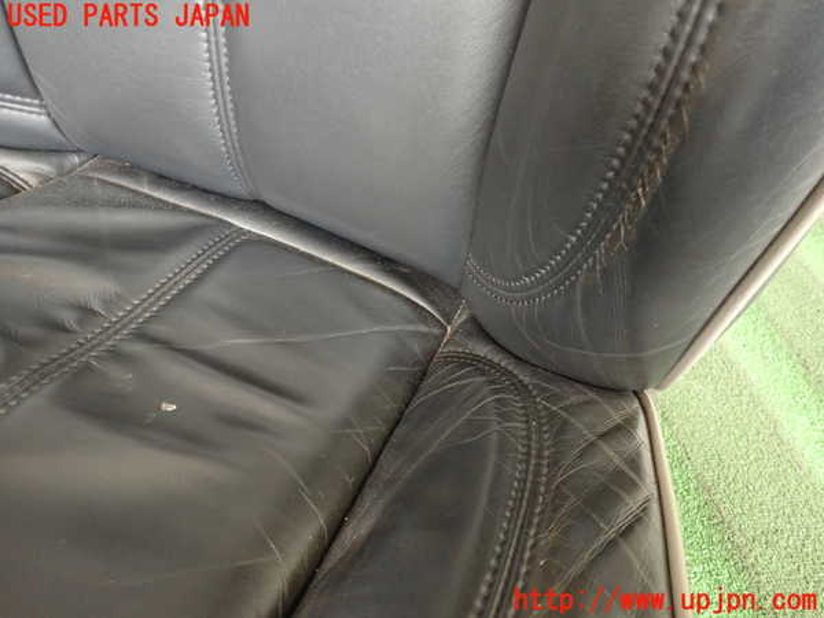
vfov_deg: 54.9
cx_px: 412
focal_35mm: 25
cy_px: 309
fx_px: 595
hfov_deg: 69.4
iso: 320
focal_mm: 4.5
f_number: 2
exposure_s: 1/30
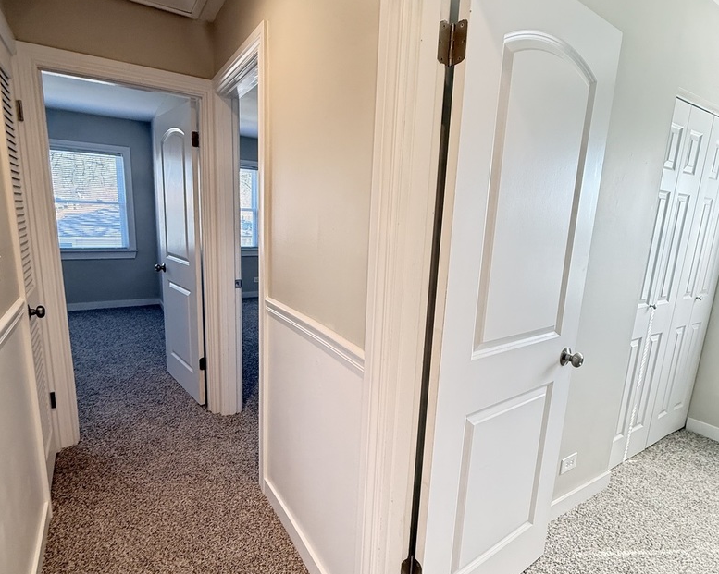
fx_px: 404
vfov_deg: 70.8
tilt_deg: -9.1
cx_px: 358
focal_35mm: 19
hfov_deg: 83.3
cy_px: 296
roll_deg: -2.4
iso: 320
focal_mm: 2.22
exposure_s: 1/120
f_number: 2.2
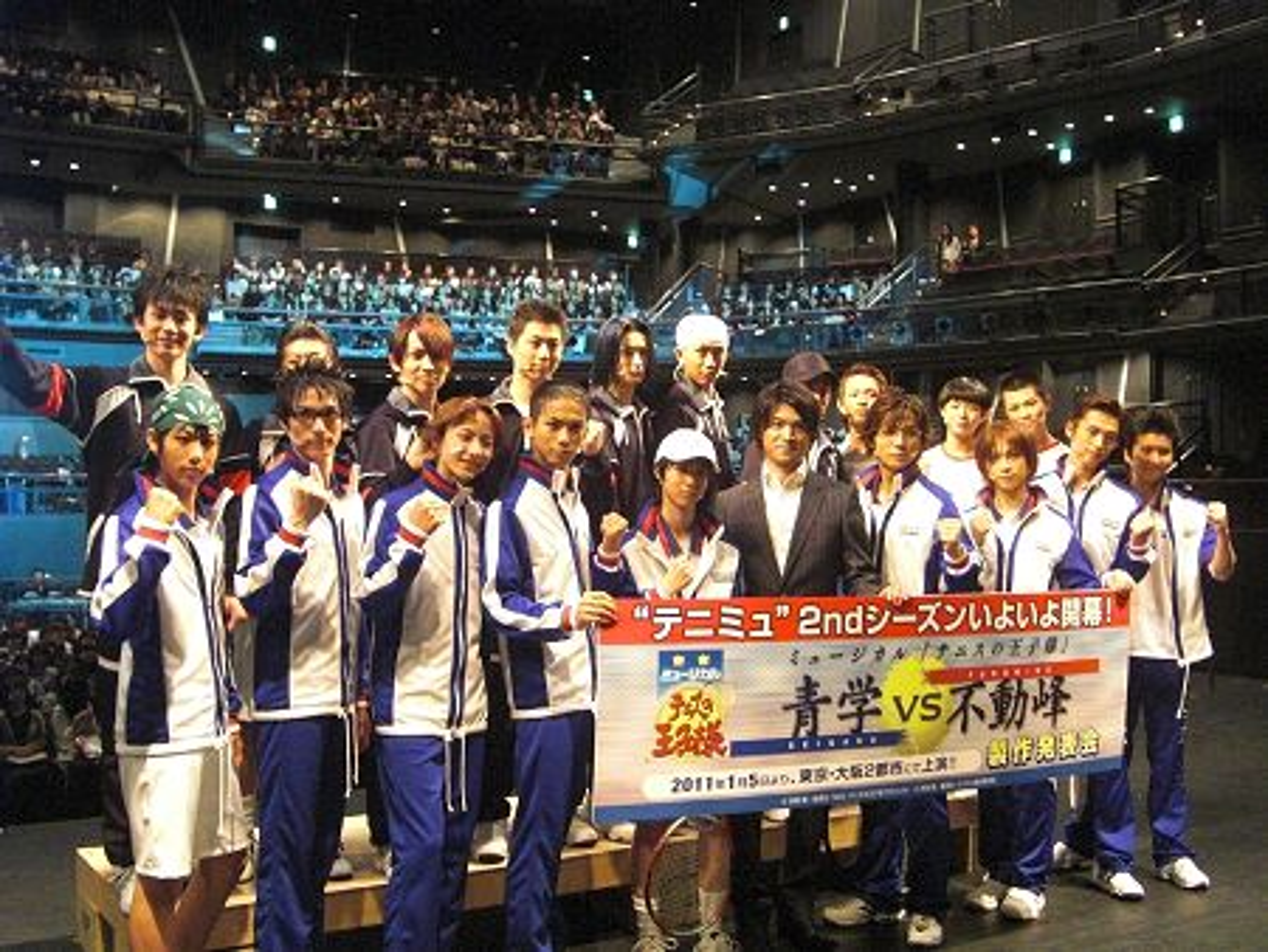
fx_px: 1429
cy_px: 476
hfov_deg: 47.8
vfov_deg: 36.9
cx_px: 634
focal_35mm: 39
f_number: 3
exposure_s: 1/30
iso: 800
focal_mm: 6.9
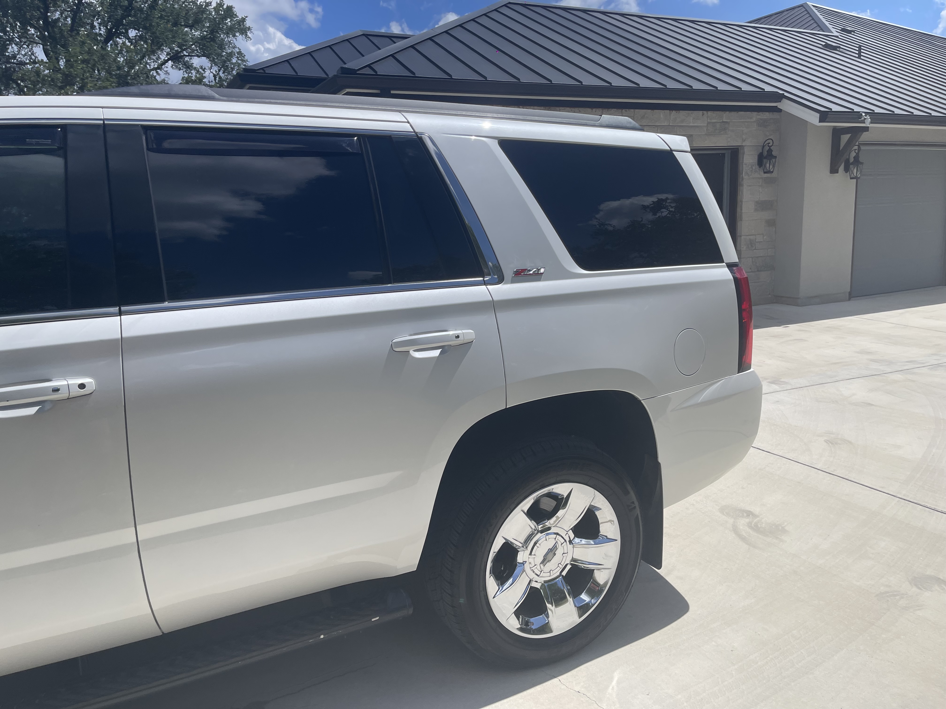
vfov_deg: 54.9
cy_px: 354
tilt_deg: -10.8
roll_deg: +2.0
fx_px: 683
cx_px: 473
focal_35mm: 25
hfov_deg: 69.4
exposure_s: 1/6250
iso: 32
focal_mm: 5.1
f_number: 1.6
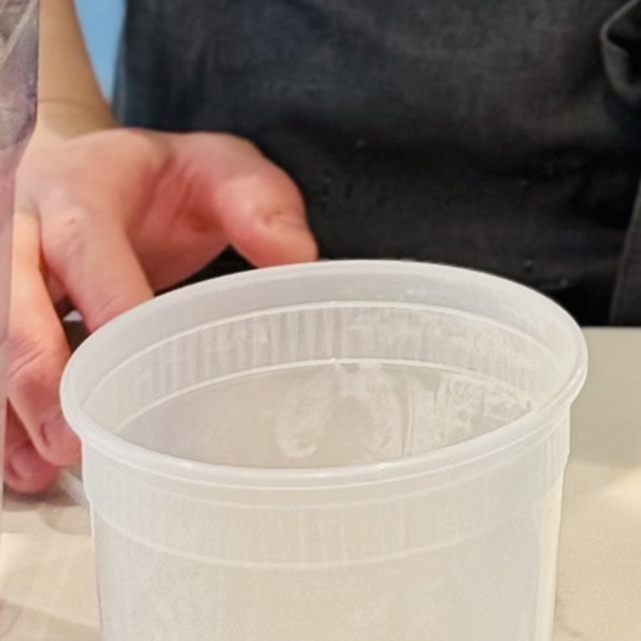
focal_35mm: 226
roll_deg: +0.1
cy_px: -1015
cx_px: 1008
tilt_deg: -7.4
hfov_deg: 7.6
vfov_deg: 7.2
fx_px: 4735
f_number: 1.78
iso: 320
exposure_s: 1/40
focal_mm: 6.76
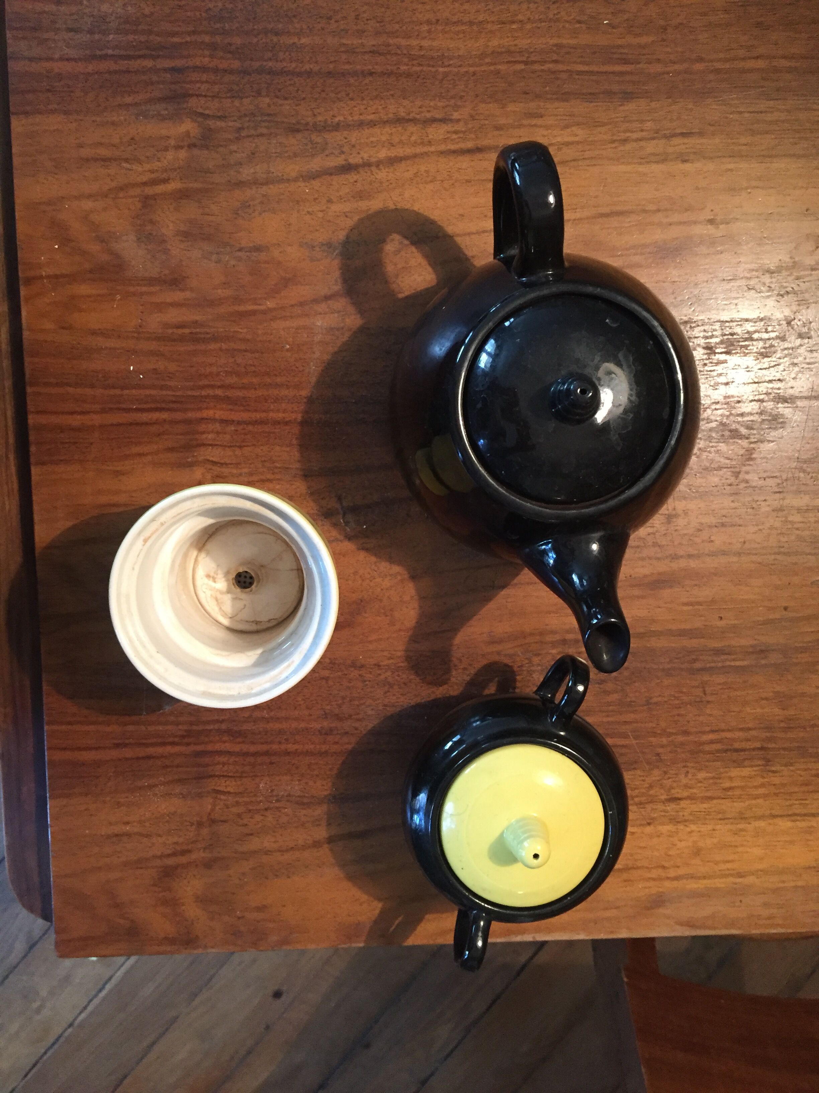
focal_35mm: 29
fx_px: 915
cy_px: 546
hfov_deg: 48.2
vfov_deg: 61.7
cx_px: 410
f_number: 2.2
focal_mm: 4.15
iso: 250
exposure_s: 1/33
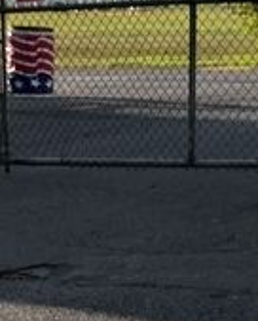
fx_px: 1227
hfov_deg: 11.0
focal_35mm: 129
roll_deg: -0.1
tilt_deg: -9.5
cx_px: 508
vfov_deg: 14.9
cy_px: 217
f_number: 1.8
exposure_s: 1/1279
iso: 32
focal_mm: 3.99
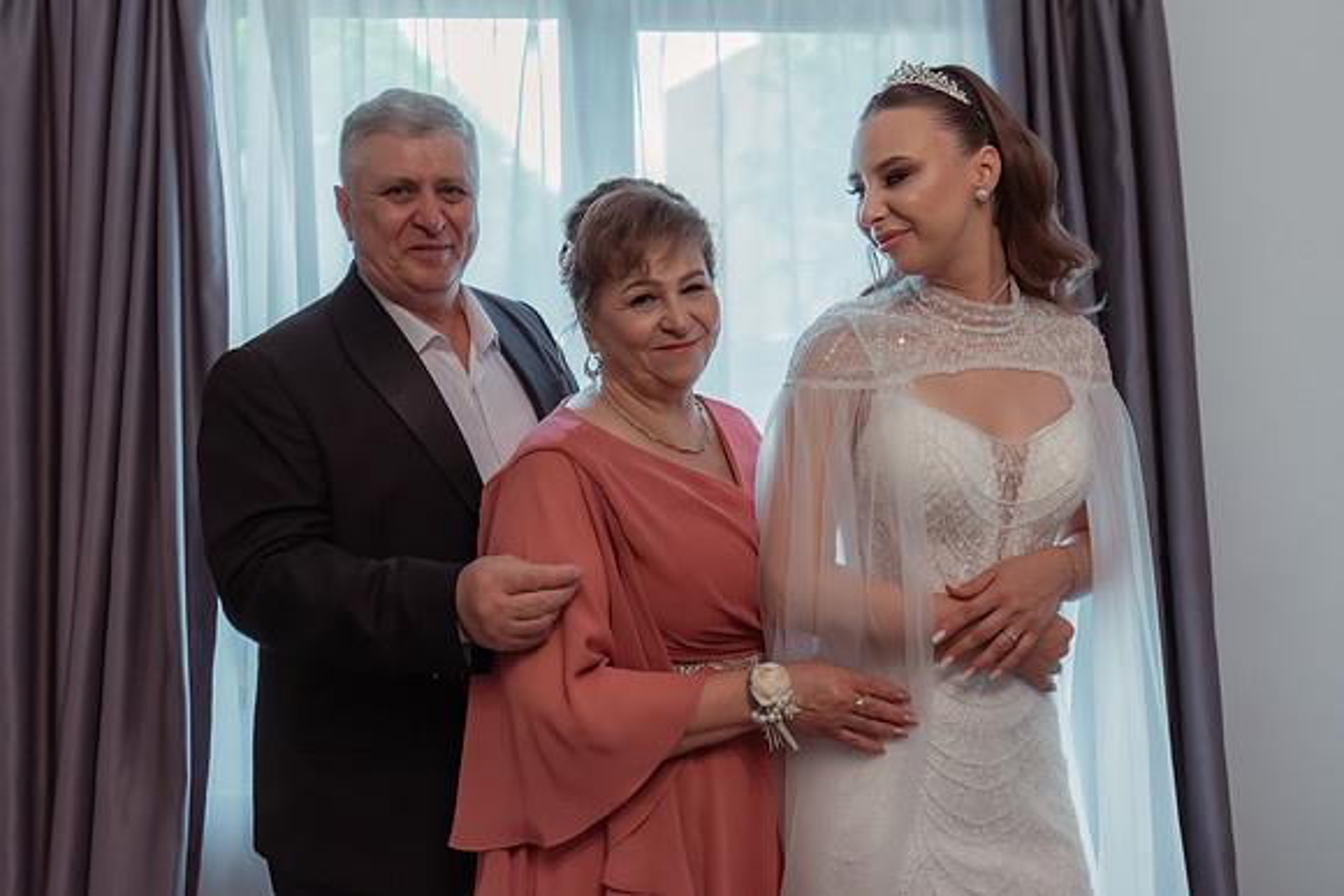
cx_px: 672
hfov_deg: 56.0
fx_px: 1264
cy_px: 390
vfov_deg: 39.0
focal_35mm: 34
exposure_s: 1/320
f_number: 2.8
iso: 800
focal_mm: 30
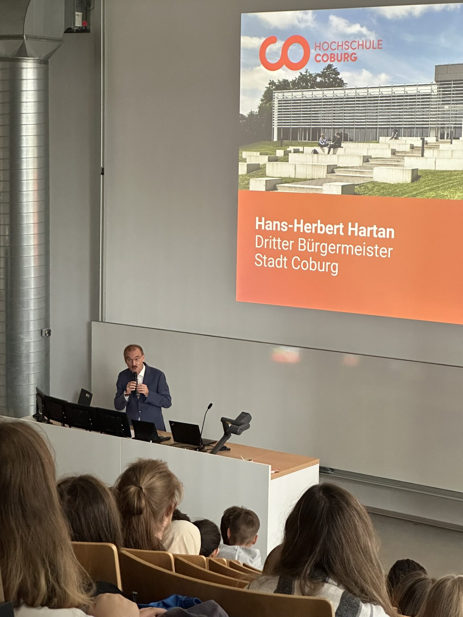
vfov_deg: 25.3
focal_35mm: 77
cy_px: 308
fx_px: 1373
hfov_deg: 19.1
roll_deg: -2.1
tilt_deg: -7.1
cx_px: 232
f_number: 2.8
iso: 640
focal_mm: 9
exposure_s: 1/50
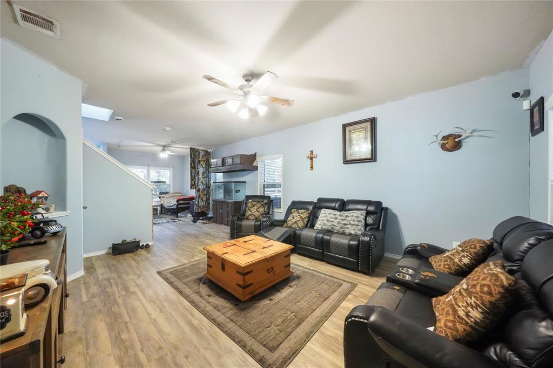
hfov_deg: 112.6
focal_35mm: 12
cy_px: 184
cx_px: 276
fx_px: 184
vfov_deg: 90.0
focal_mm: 12
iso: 12800
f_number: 8
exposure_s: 1/20
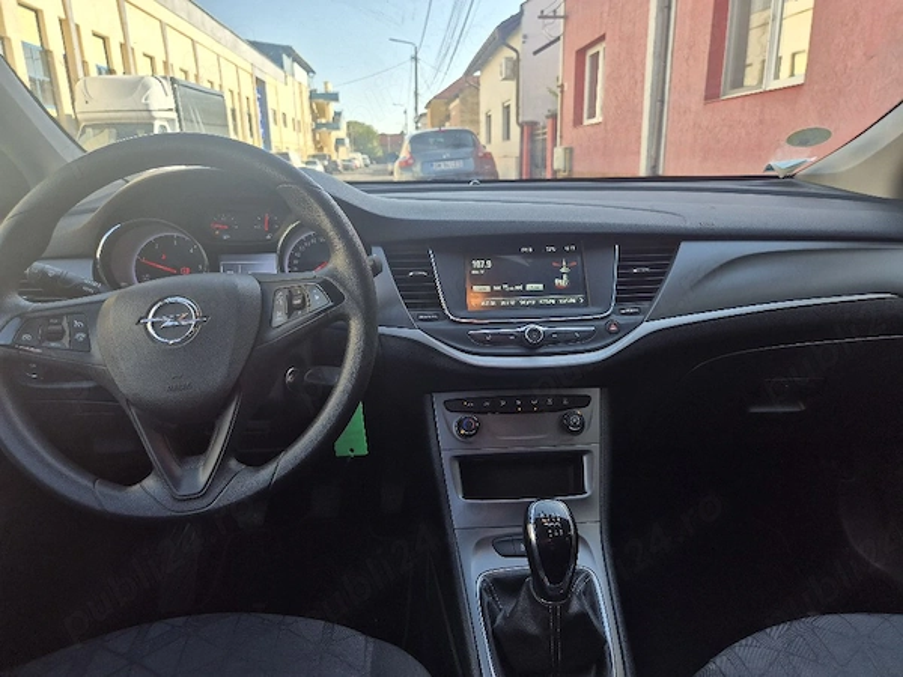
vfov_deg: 58.9
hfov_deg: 73.9
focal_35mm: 23
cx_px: 452
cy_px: 338
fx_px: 600
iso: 25
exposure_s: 1/189
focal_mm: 5.4
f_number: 1.8
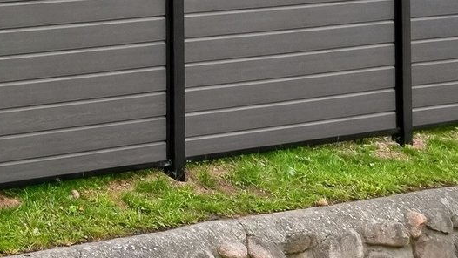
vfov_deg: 10.7
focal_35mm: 107
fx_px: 1300
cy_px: -177
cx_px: -496
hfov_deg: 15.4
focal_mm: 21
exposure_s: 1/160
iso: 800
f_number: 8
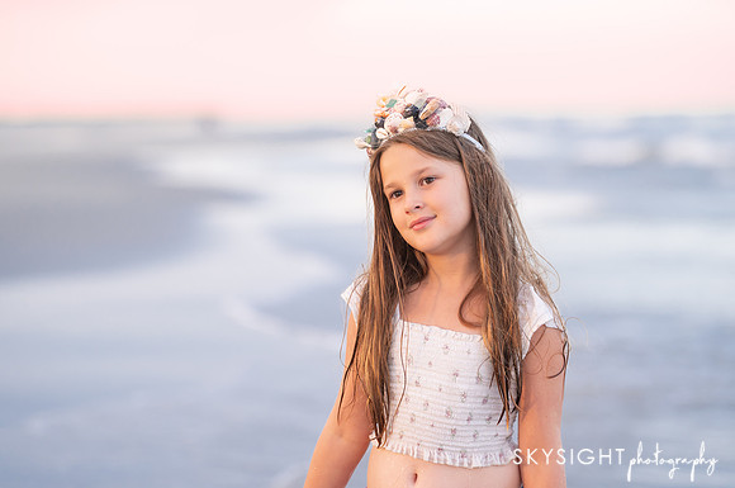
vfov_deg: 10.9
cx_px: 378
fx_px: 2556
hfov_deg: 16.4
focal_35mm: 125
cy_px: 245
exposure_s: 1/200
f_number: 2.8
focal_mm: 120
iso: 640
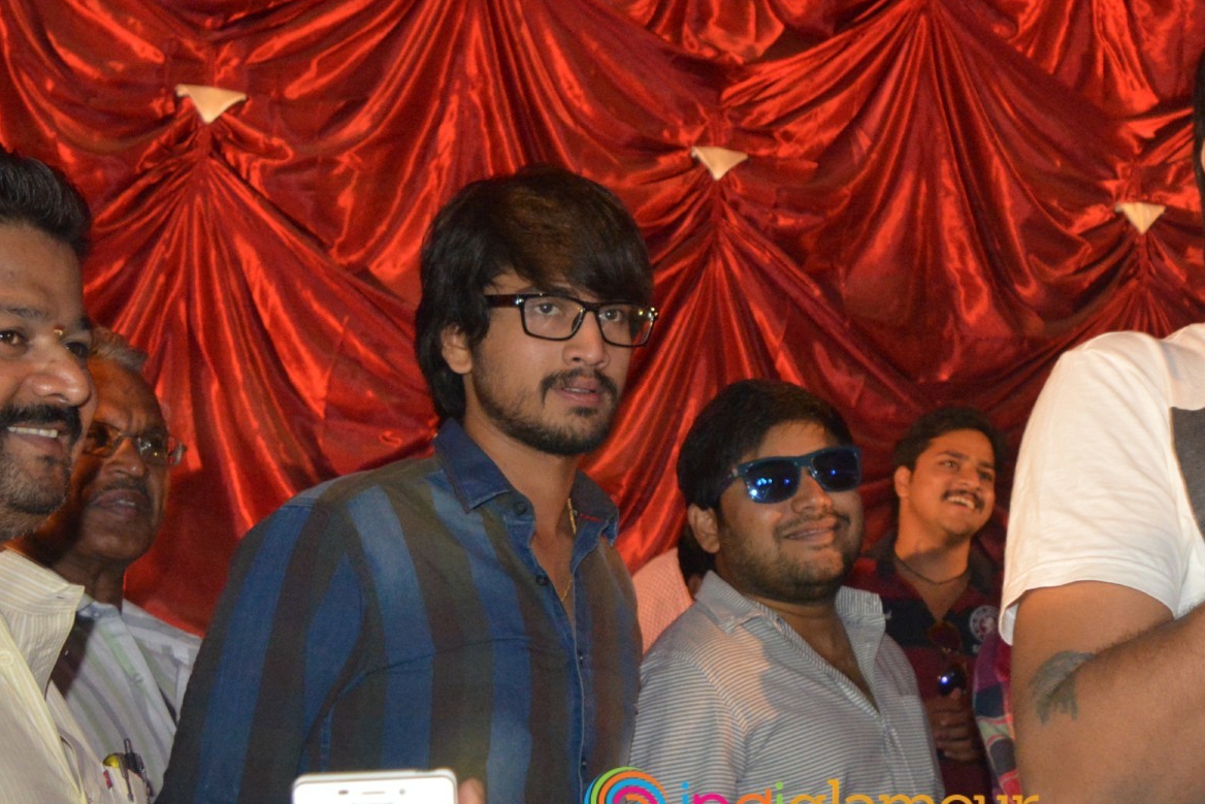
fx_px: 1741
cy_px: 398
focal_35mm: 52
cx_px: 810
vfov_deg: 26.0
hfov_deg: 37.7
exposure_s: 1/60
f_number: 3.5
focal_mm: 18
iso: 2000
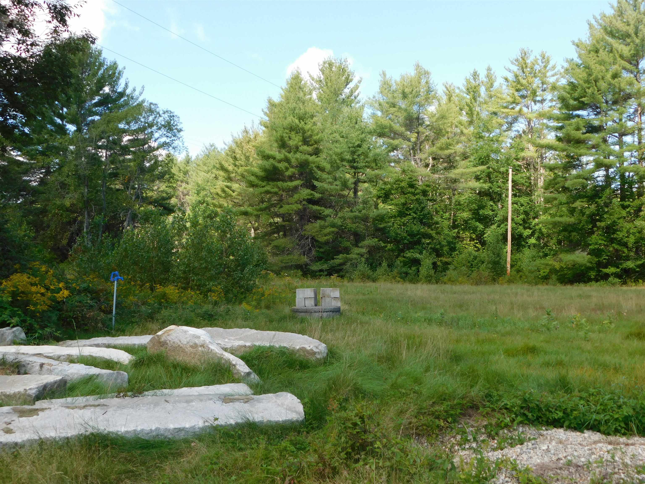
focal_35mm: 40
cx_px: 322
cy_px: 242
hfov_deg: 46.8
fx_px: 745
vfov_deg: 36.0
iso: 125
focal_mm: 7.1
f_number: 3.6
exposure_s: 1/400
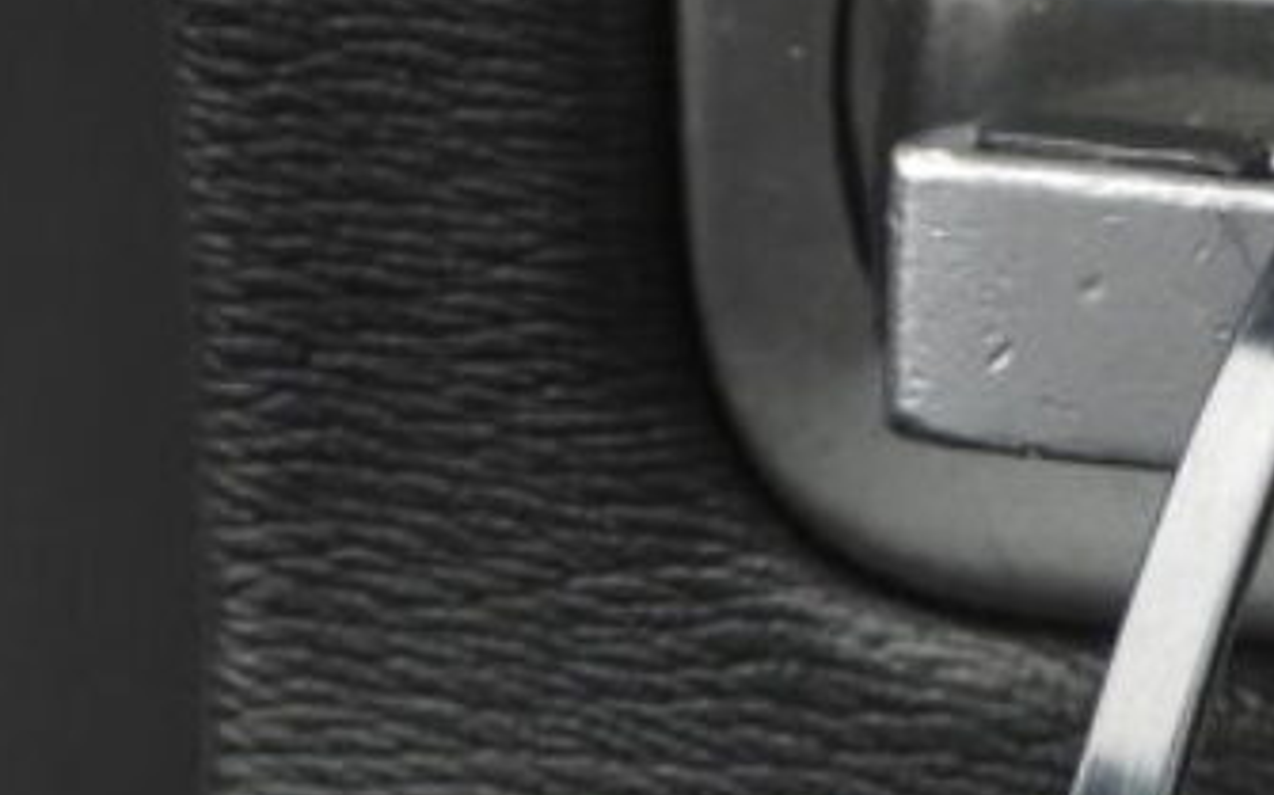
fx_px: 18497
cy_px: 795
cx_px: 2537
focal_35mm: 533
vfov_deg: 2.5
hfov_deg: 3.9
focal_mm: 18.9
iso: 160
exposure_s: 1/60
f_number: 4
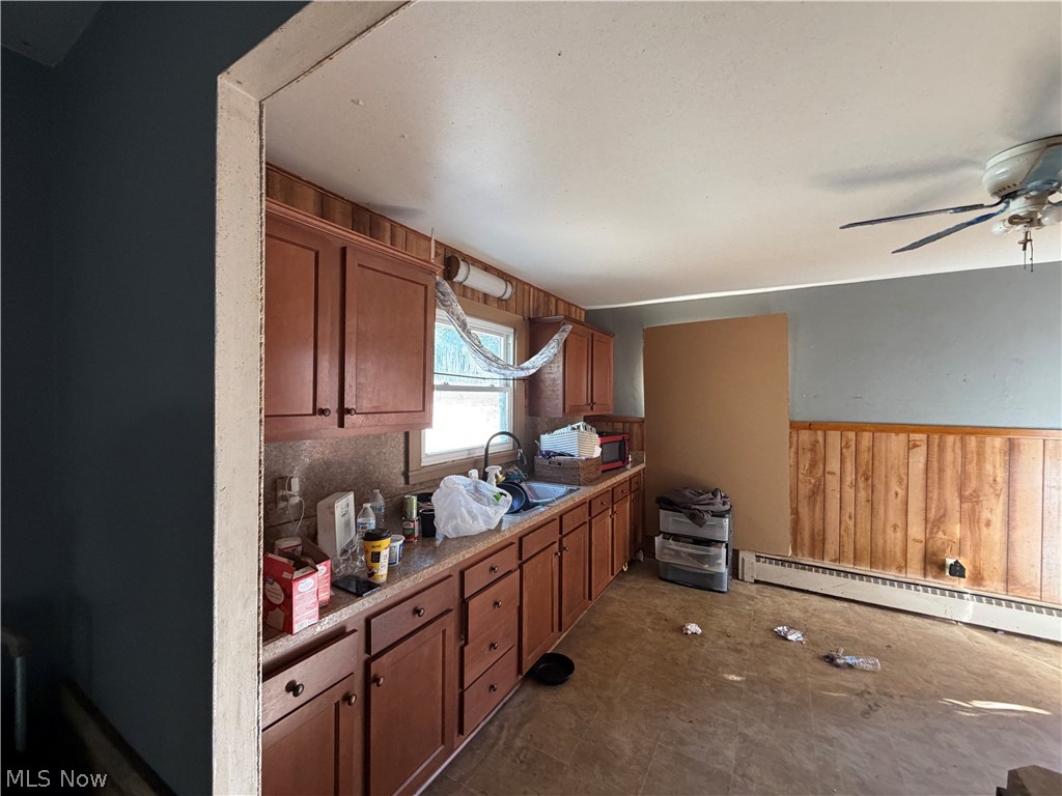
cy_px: 398
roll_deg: +0.2
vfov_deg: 85.7
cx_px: 531
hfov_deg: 102.1
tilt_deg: -0.1
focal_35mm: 14
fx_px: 430
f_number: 2.2
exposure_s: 1/73
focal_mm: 2.22
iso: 320
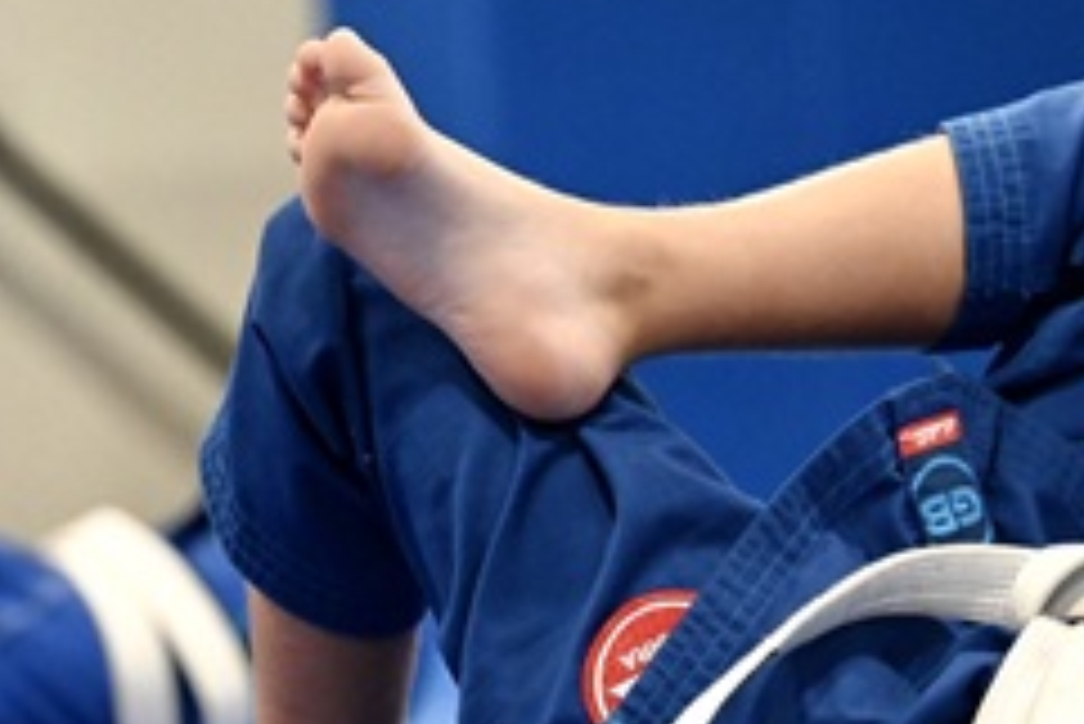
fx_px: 9008
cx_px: 1129
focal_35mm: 299
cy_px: 508
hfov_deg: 6.9
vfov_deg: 4.6
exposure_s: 1/500
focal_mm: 120
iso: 8000
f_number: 2.8
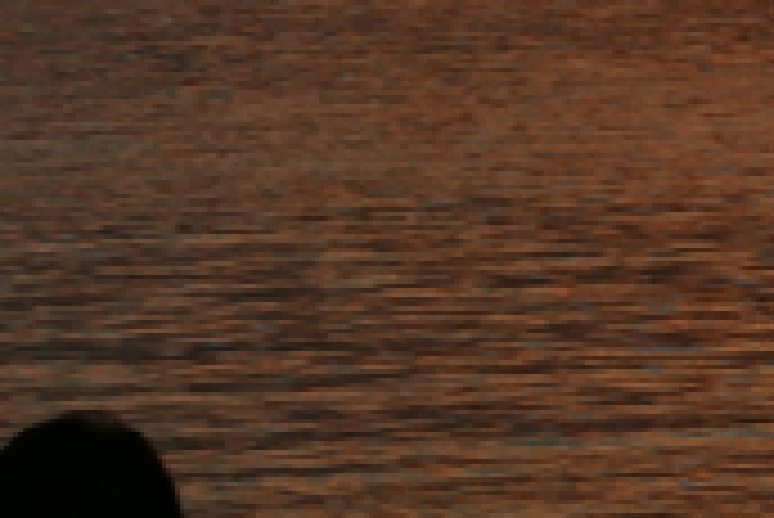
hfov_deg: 3.9
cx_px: 1150
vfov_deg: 2.6
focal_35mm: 522
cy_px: -414
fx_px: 11232
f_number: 5.6
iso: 200
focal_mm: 34
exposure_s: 1/1000
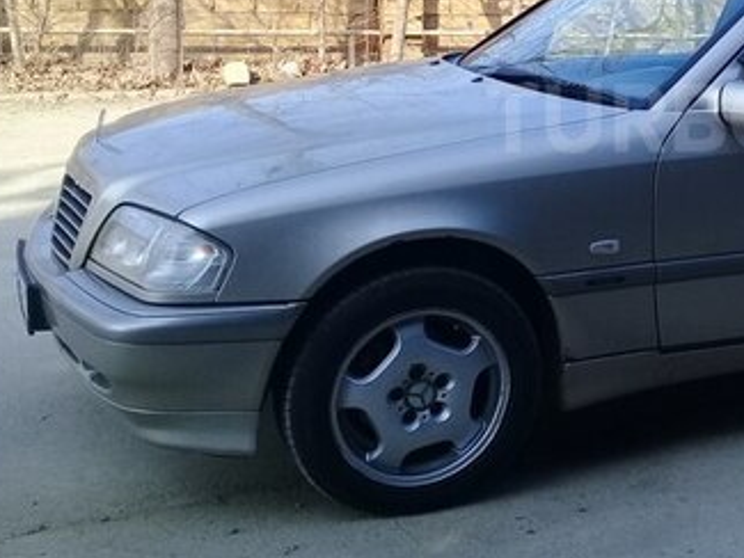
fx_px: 1355
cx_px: 721
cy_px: 118
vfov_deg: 23.0
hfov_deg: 29.0
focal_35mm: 63
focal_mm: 3.3
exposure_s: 1/344
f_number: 2.2
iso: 50
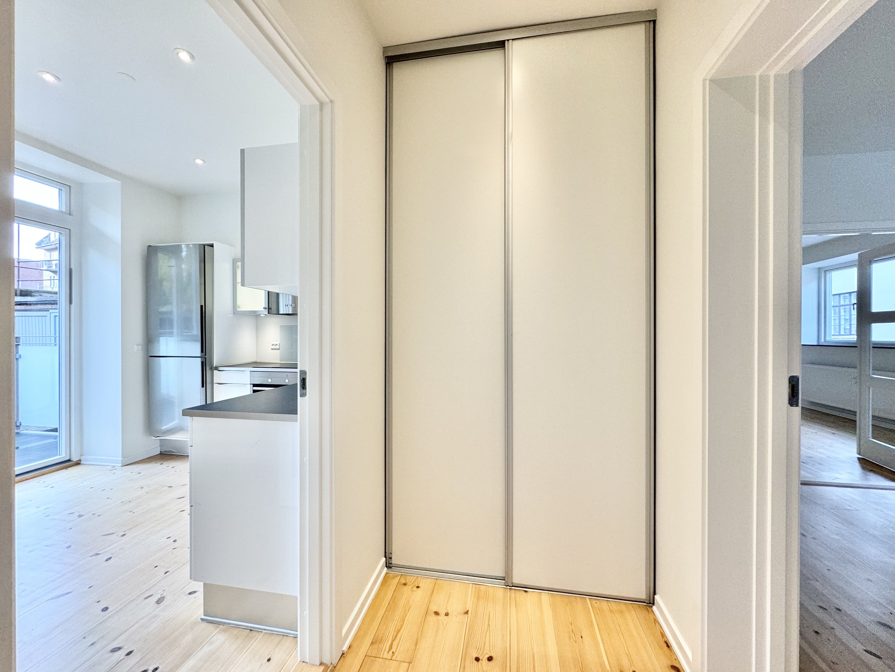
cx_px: 448
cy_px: 336
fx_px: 362
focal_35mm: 14
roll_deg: +0.1
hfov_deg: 102.1
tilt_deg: -0.9
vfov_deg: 85.7
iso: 125
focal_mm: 2.22
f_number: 2.2
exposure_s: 1/100
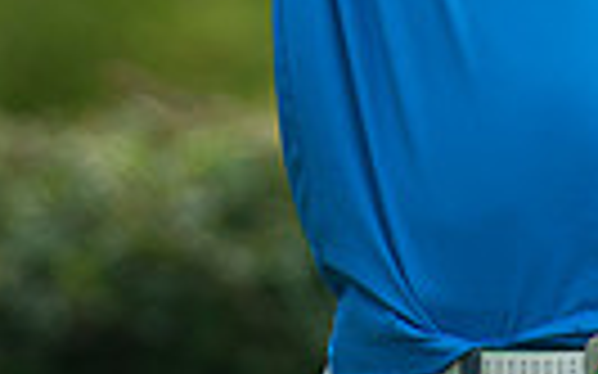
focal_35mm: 2665
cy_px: -442
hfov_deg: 0.8
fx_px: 43414
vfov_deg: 0.5
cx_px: 310
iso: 800
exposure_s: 1/1600
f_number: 5.6
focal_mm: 600
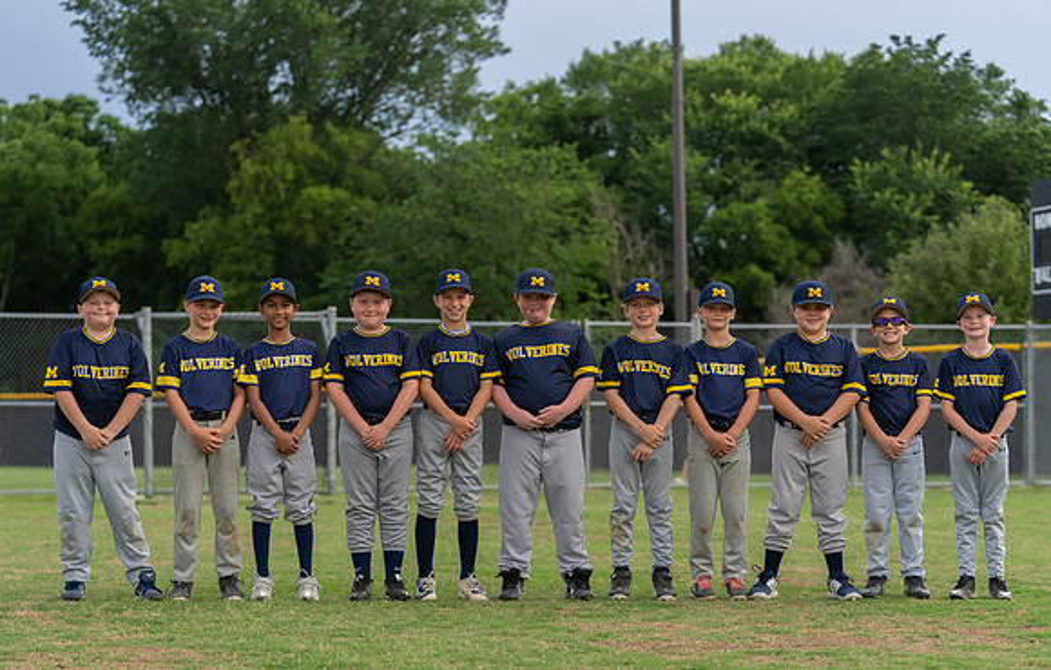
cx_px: 494
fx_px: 2659
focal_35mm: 92
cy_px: 371
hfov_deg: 22.4
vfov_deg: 14.4
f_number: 3.2
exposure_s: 1/320
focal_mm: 86
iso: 200
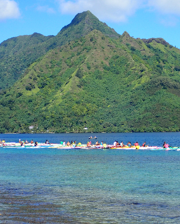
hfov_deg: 16.7
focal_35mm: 92
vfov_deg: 20.8
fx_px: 613
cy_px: 113
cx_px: 118
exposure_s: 1/400
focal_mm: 12.6
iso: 100
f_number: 5.6
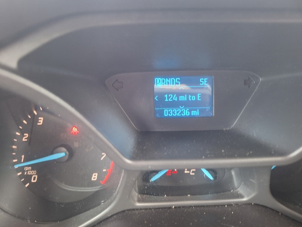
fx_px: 201
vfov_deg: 58.9
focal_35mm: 23
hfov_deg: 73.9
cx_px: 151
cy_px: 114
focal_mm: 5.54
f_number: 1.8
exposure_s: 1/24
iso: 320
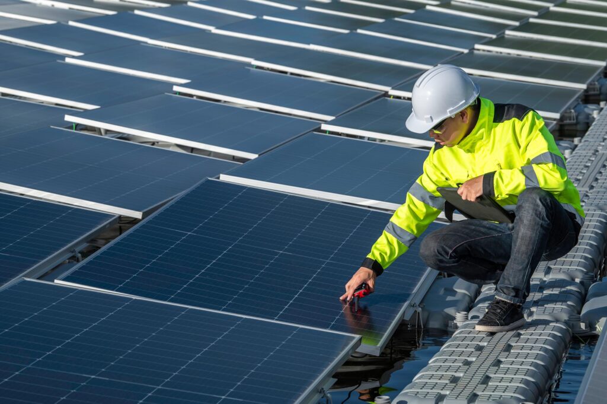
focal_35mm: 135
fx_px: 2274
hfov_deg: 15.2
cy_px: 202
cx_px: 304
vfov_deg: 10.1
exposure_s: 1/250
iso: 100
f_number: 10
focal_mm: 135
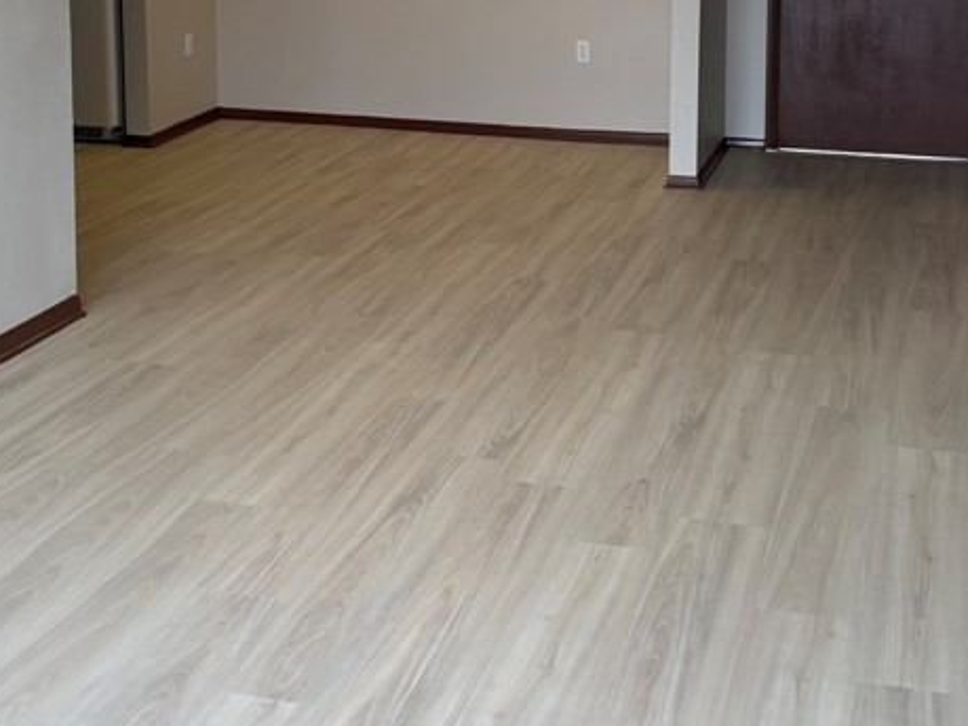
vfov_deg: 24.3
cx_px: 493
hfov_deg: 33.2
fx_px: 1621
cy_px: 34
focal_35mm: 58
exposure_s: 1/242
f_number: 1.6
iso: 100
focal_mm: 5.96
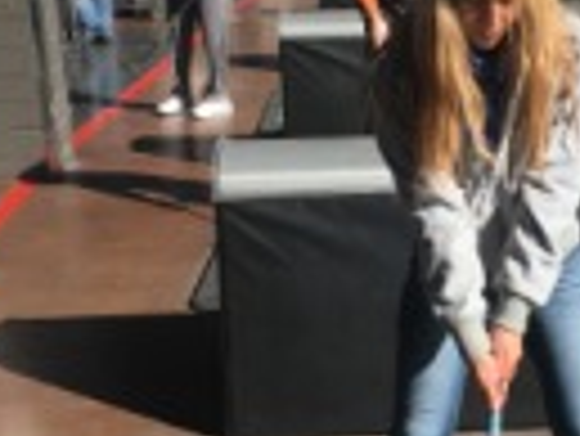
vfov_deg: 18.0
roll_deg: +1.9
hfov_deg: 23.4
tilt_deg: -16.8
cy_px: 283
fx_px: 1375
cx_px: 472
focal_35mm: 82
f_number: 2.2
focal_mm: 4.15
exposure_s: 1/1261
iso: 25
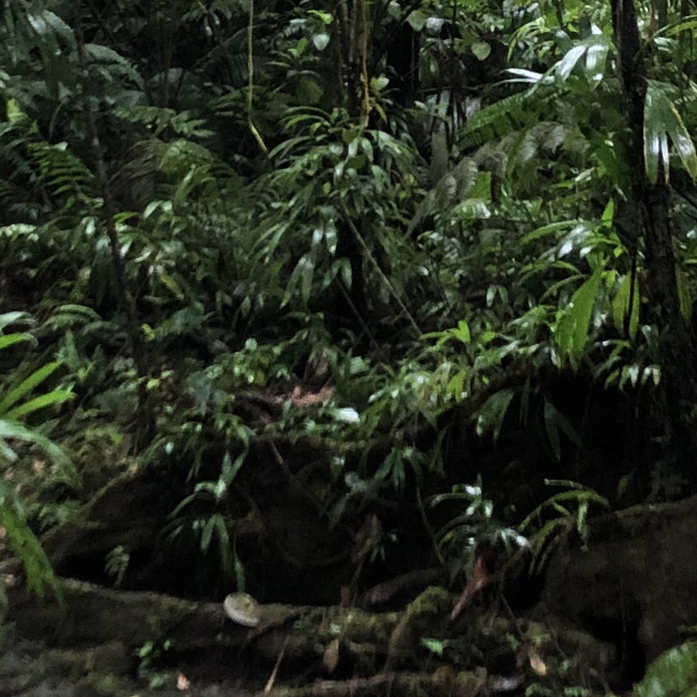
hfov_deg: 14.5
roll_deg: -0.5
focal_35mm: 120
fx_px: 2734
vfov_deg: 14.3
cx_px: 345
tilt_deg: +13.4
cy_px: 16
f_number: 1.8
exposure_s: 1/20
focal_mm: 4
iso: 40
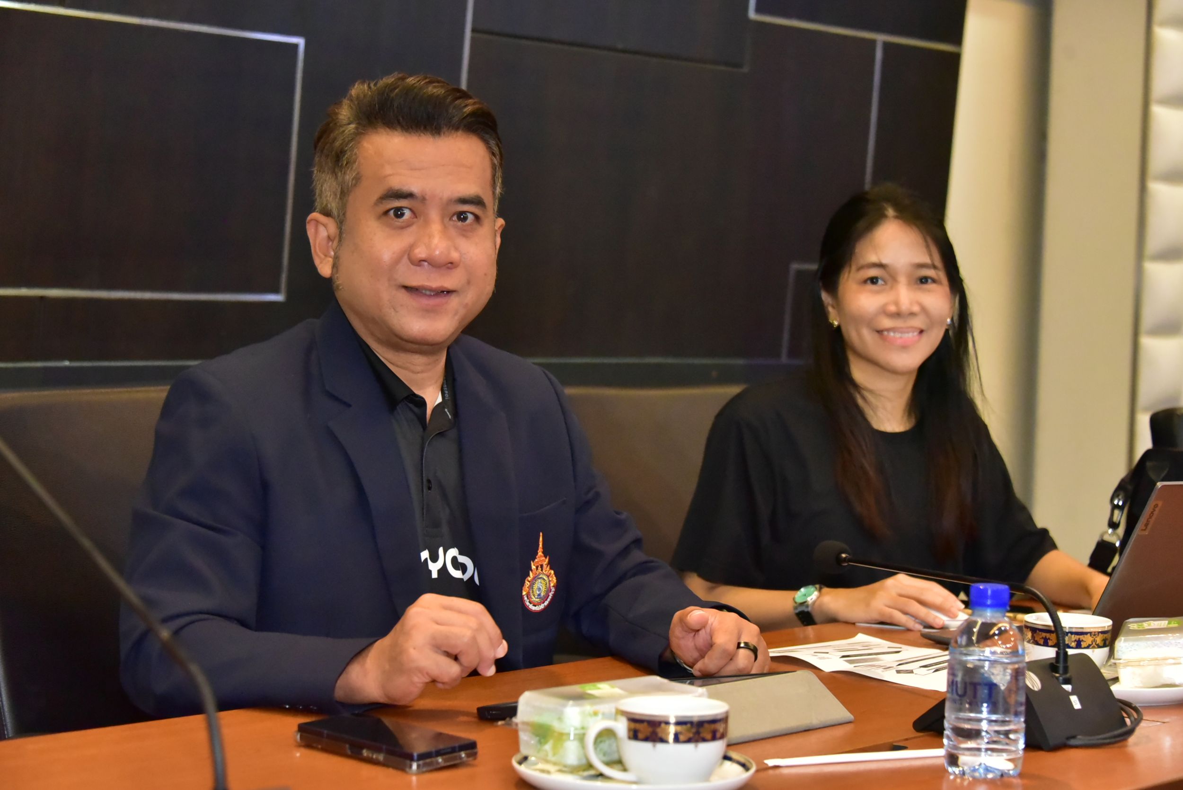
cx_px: 592
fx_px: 2367
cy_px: 395
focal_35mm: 72
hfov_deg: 28.1
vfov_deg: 18.9
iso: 8000
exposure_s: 1/200
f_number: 5.6
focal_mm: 72
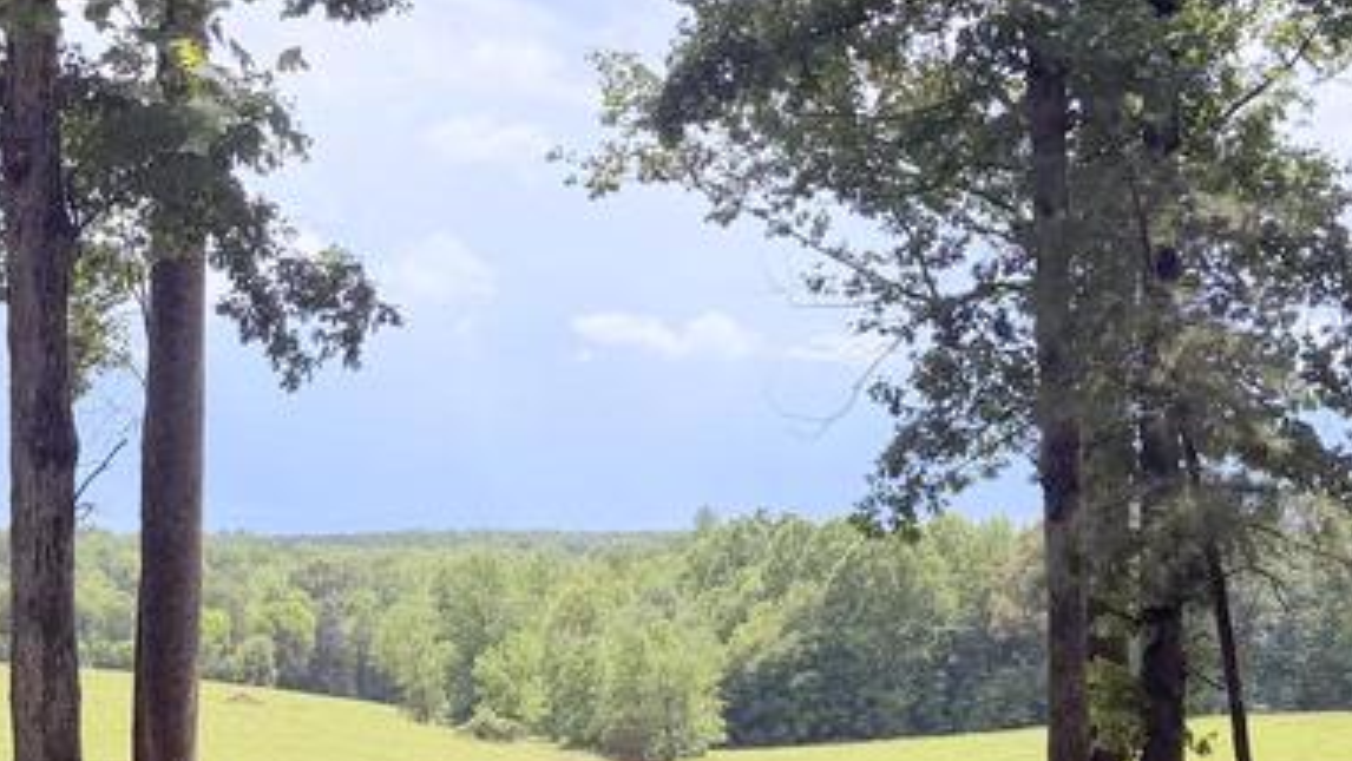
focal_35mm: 70
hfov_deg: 29.4
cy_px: 418
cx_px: 244
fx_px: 2510
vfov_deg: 17.2
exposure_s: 1/3425
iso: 80
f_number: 1.78
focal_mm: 6.76
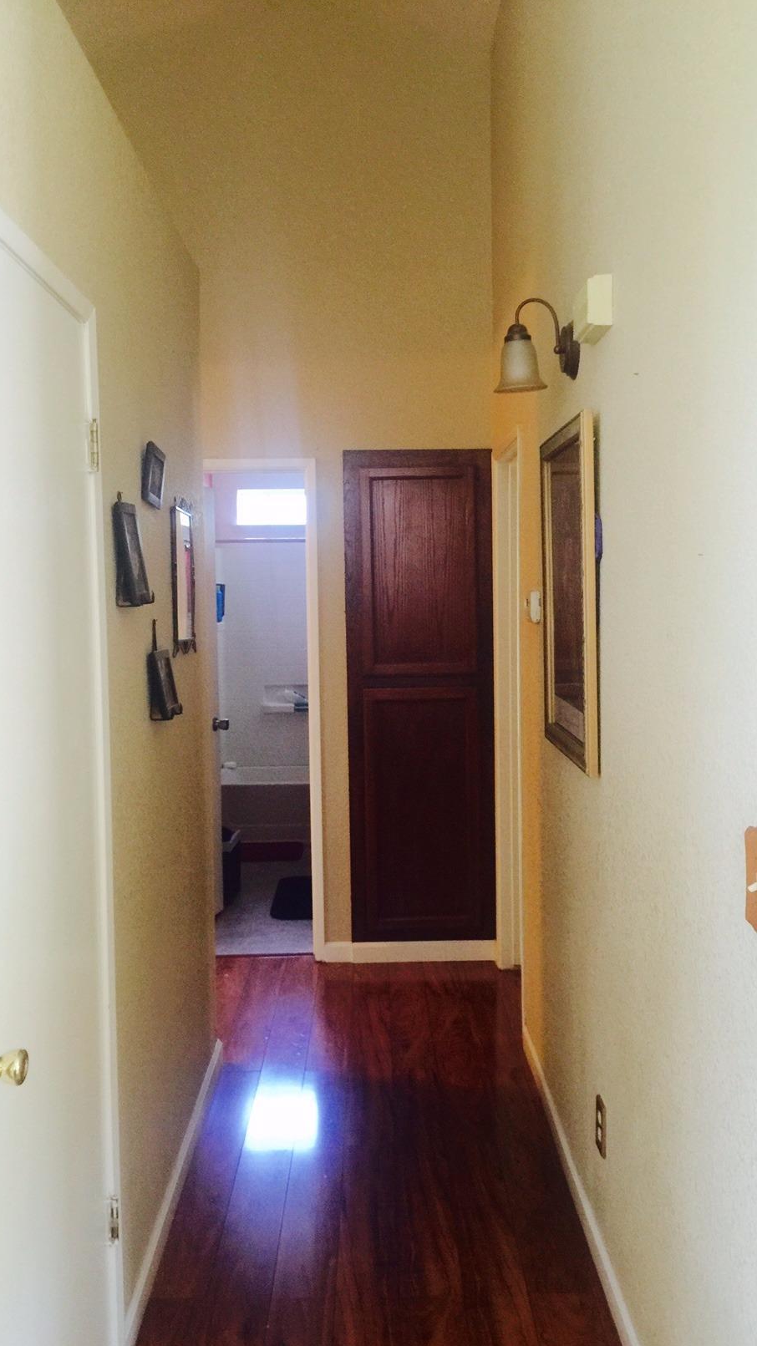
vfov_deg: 61.0
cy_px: 679
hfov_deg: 36.7
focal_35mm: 32
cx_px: 400
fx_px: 1142
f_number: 2.2
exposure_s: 1/4
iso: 64
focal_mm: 4.15
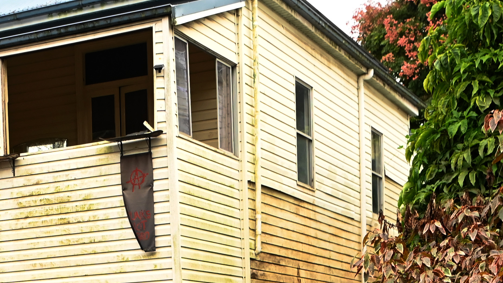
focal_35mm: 82
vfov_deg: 13.7
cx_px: 108
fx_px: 1094
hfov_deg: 25.5
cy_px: 441
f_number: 2.8
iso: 800
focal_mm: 24
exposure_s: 1/3200
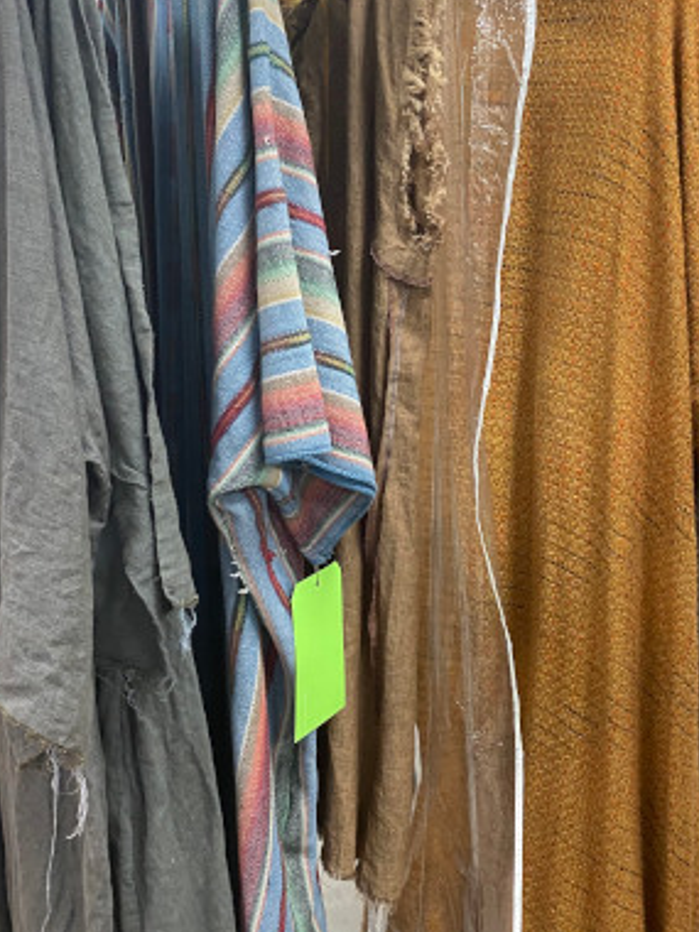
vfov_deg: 45.7
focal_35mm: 41
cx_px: 397
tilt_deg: -13.8
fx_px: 1104
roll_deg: +2.2
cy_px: 410
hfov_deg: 35.1
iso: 200
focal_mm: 4.25
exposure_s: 1/60
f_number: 1.8
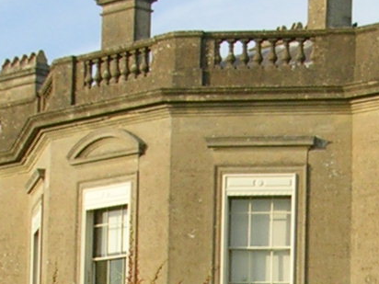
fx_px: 2069
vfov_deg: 7.7
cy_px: 437
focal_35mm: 189
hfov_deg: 10.4
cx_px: 346
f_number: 2.8
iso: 50
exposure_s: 1/547
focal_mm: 5.8
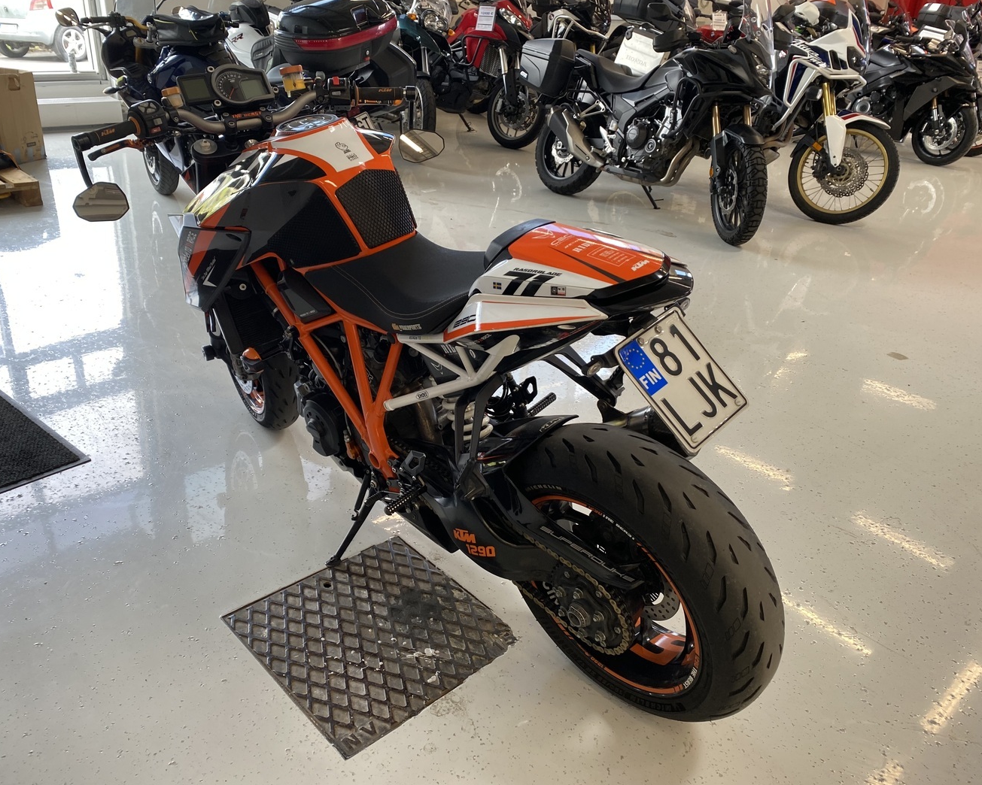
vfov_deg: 51.5
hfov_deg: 62.2
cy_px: 398
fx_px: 814
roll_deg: -3.5
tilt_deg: -26.5
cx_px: 490
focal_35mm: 28
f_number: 1.8
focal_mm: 4.25
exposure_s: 1/100
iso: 64
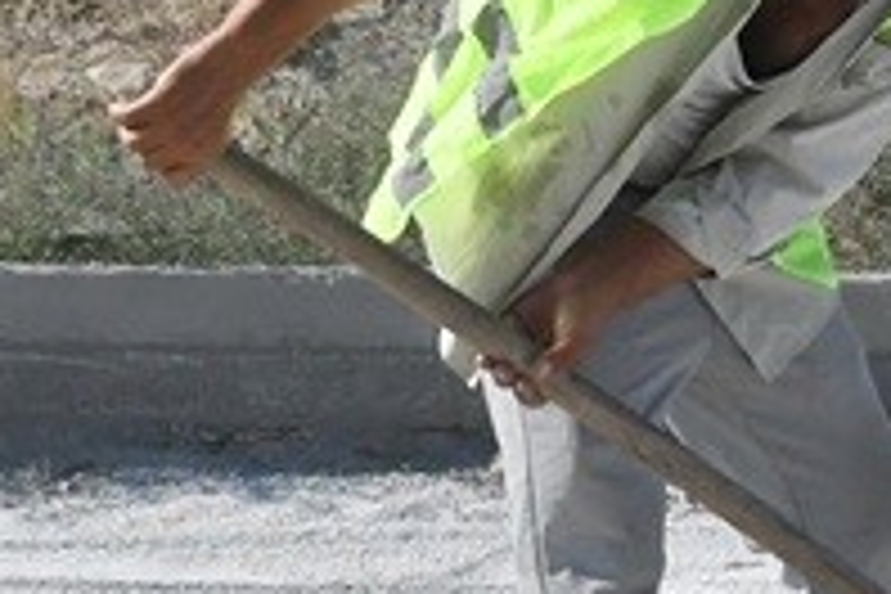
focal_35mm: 225
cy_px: 220
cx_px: 992
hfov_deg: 9.1
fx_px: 5568
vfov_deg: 6.1
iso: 1400
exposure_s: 1/8000
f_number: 6.3
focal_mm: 27
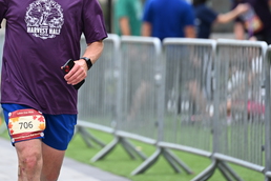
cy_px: 17
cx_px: 84
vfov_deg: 3.2
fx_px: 3214
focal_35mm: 427
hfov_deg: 4.8
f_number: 2.8
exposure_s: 1/2000
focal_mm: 200
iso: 800
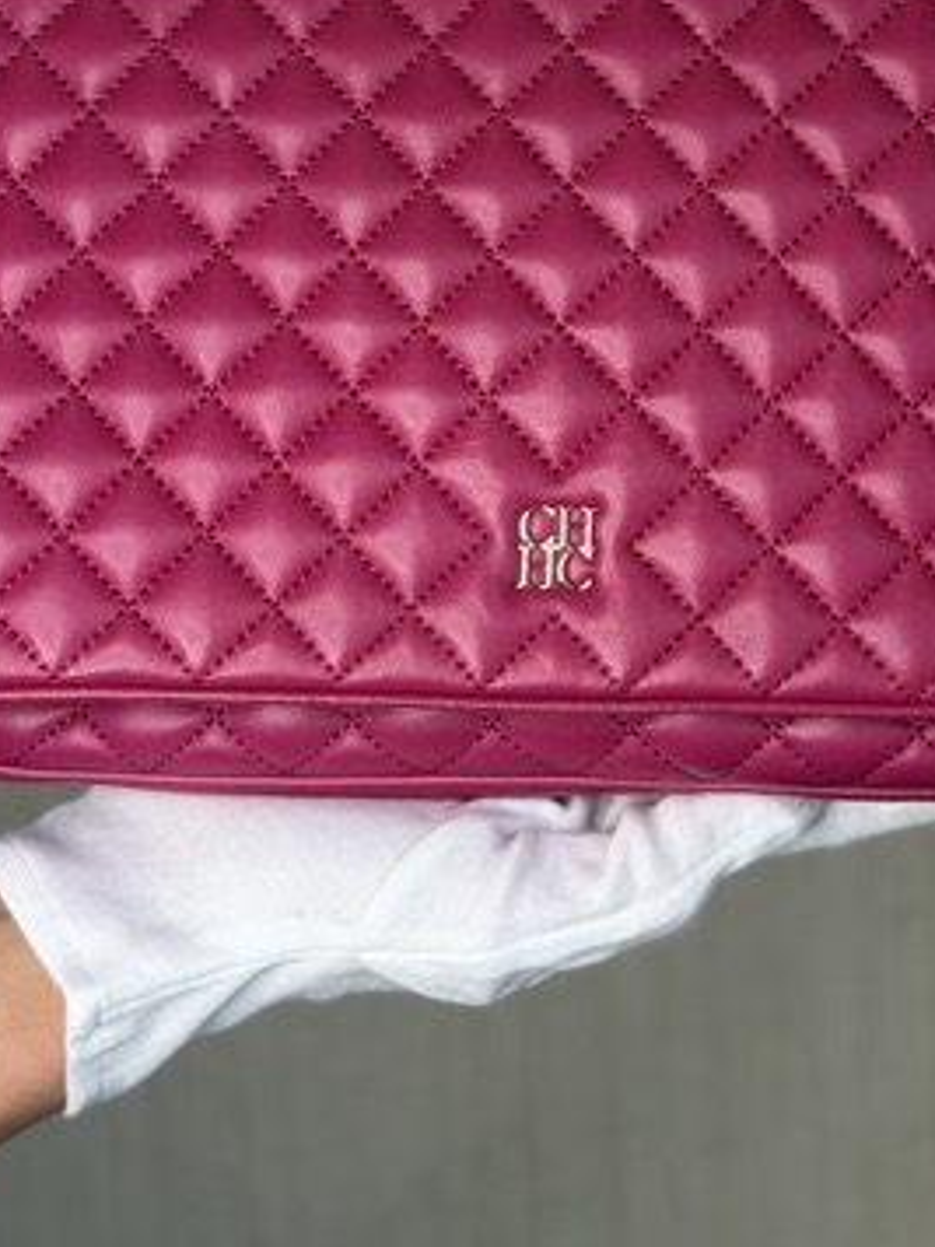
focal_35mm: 108
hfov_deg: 13.7
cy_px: 74
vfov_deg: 17.9
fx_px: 3890
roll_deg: +2.8
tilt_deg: -11.2
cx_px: 613
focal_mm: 6.76
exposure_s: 1/60
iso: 80
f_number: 1.78
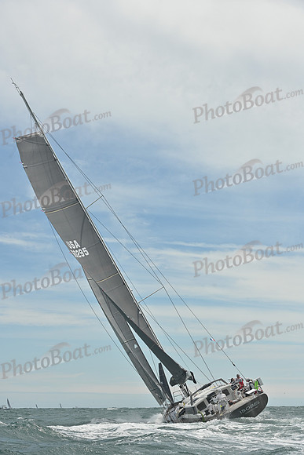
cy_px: 228
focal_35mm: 70
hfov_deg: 19.5
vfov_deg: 28.8
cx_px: 152
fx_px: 886
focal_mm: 70
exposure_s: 1/1250
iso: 250
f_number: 10
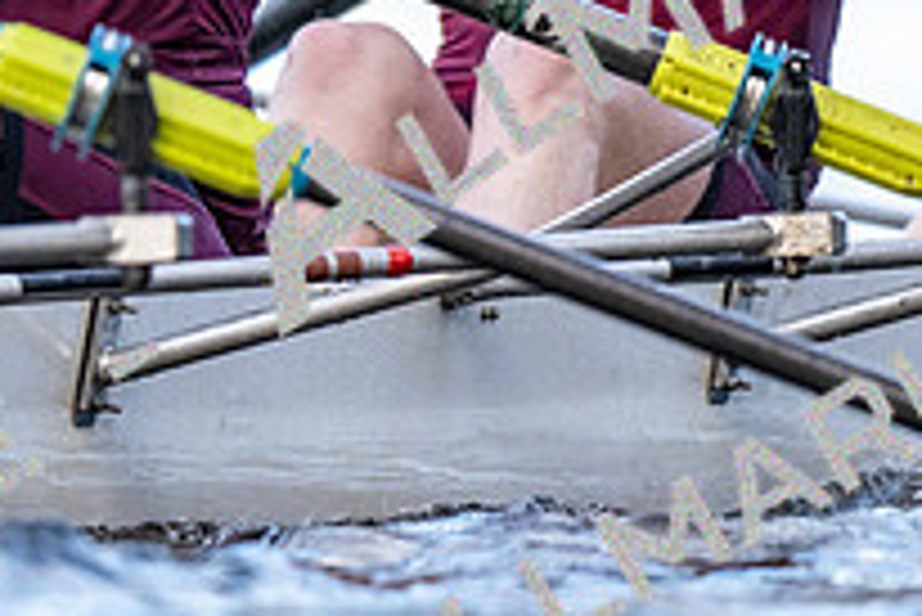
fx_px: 43517
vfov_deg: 0.8
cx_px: -130
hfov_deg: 1.2
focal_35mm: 1698
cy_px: -92
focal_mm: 600
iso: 3200
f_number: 4
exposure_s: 1/2500
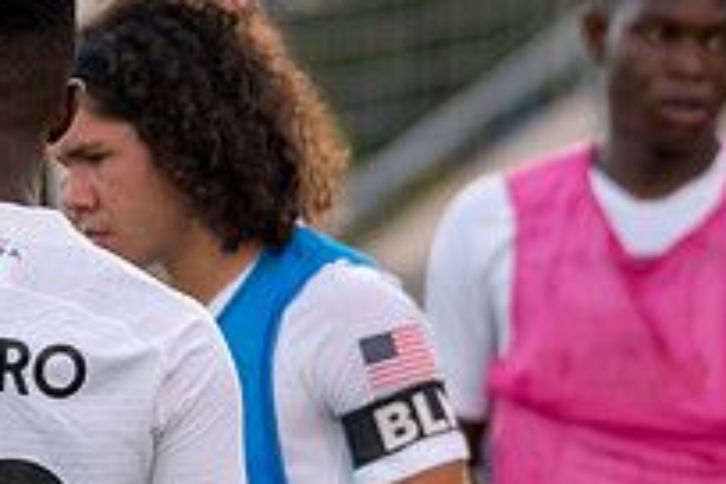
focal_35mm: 1282
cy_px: 404
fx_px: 25852
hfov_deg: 1.6
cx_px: -71
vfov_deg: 1.1
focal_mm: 300
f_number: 5.6
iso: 800
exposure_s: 1/800
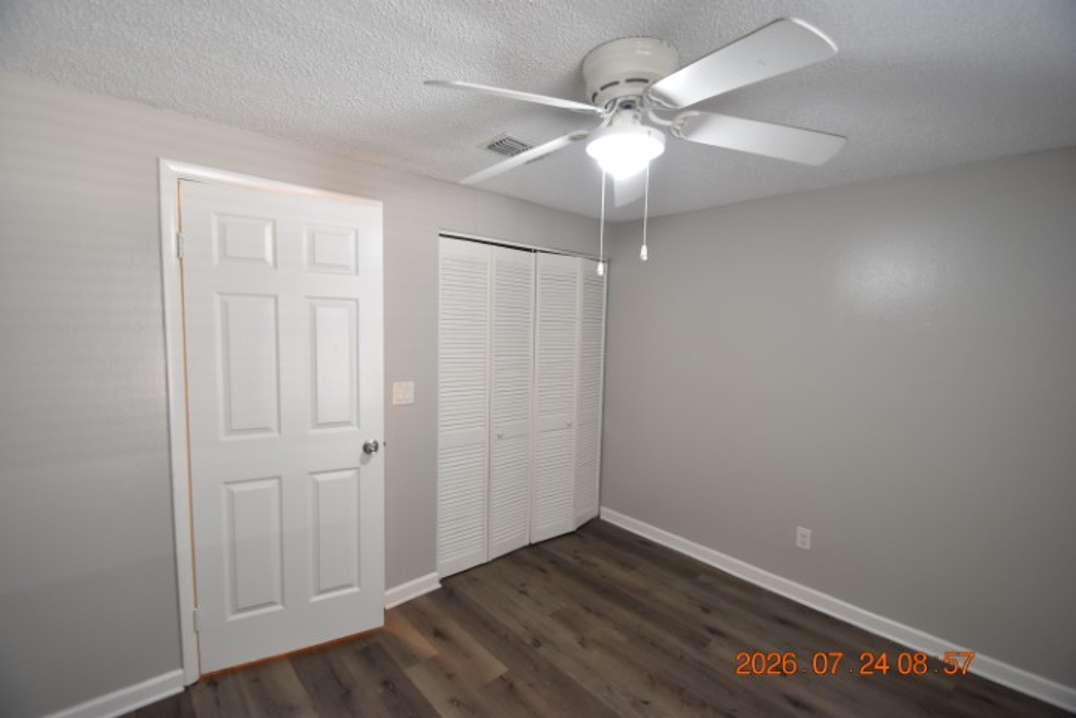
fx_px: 448
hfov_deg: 100.4
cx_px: 538
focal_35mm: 15
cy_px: 359
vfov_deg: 77.3
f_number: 3.5
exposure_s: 1/45
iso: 800
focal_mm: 10
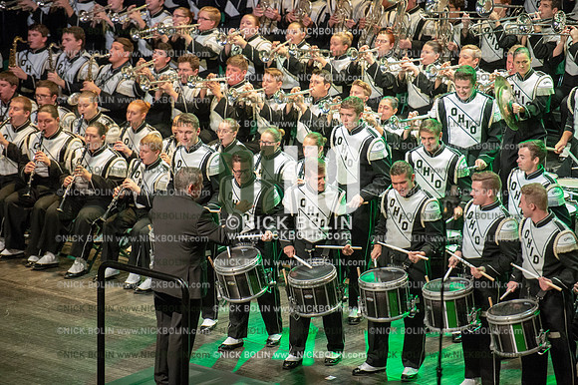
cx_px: 289
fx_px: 3209
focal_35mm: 200
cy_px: 192
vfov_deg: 6.9
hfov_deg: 10.3
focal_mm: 200
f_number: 2.8
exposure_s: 1/640
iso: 8000
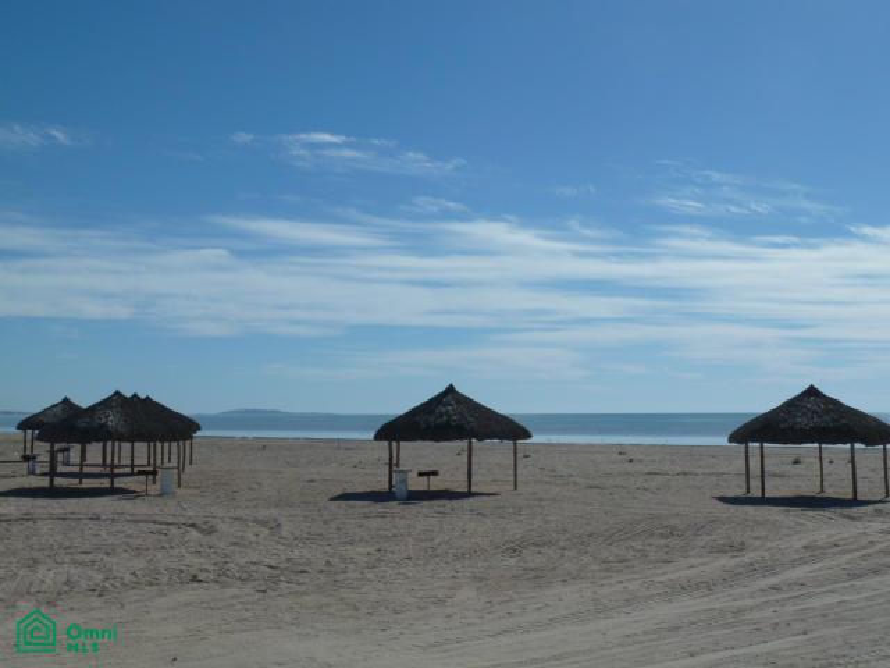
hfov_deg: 42.9
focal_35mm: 44
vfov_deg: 32.9
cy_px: 334
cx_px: 445
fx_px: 1131
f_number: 6.3
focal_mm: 7.3
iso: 80
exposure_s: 1/800
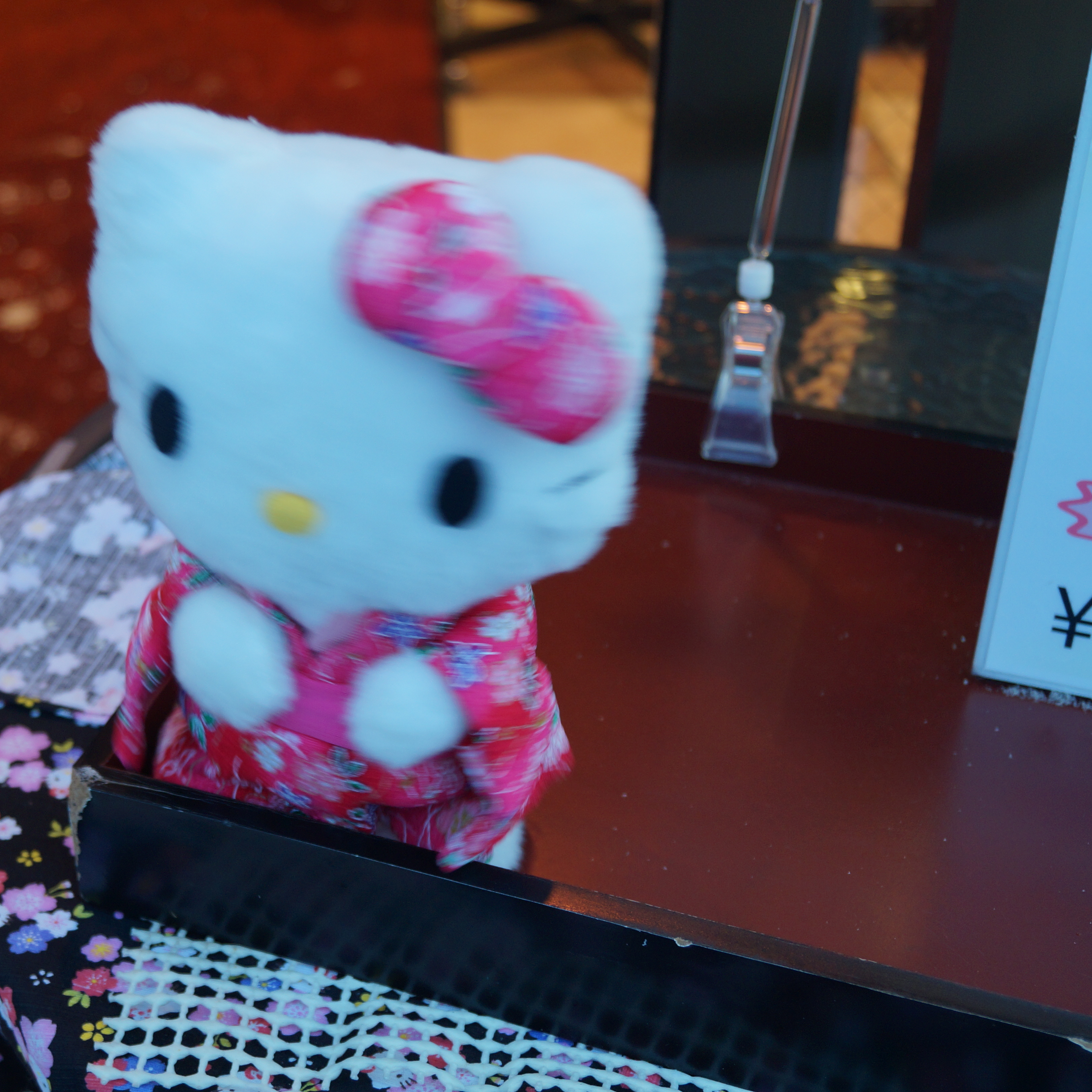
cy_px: 546
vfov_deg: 31.6
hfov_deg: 31.2
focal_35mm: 54
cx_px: 314
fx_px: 1927
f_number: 4.5
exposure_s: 1/60
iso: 250
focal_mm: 28
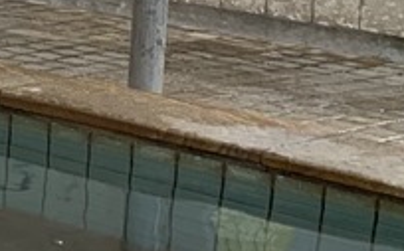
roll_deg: +0.5
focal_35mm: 173
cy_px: -123
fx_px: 1903
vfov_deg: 7.4
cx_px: -751
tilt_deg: -7.1
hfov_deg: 9.7
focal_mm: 4.25
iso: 50
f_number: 1.8
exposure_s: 1/60
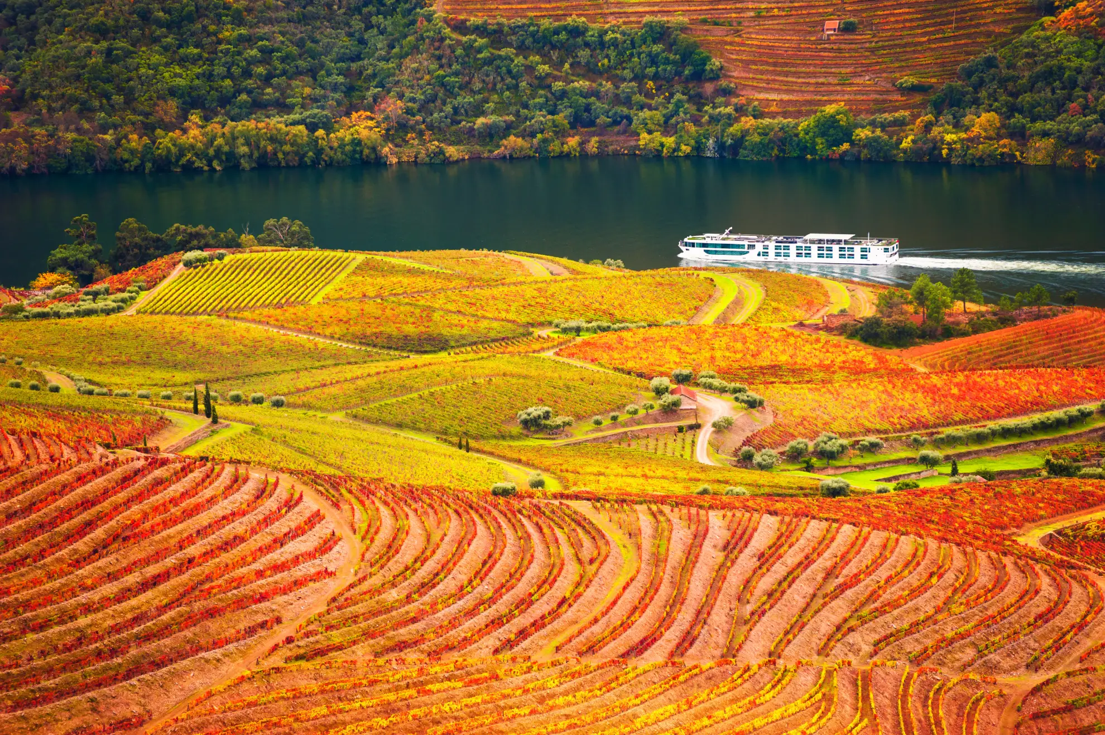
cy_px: 368
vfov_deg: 7.0
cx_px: 552
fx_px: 5982
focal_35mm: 195
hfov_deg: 10.6
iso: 250
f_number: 5.6
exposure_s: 1/250
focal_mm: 195
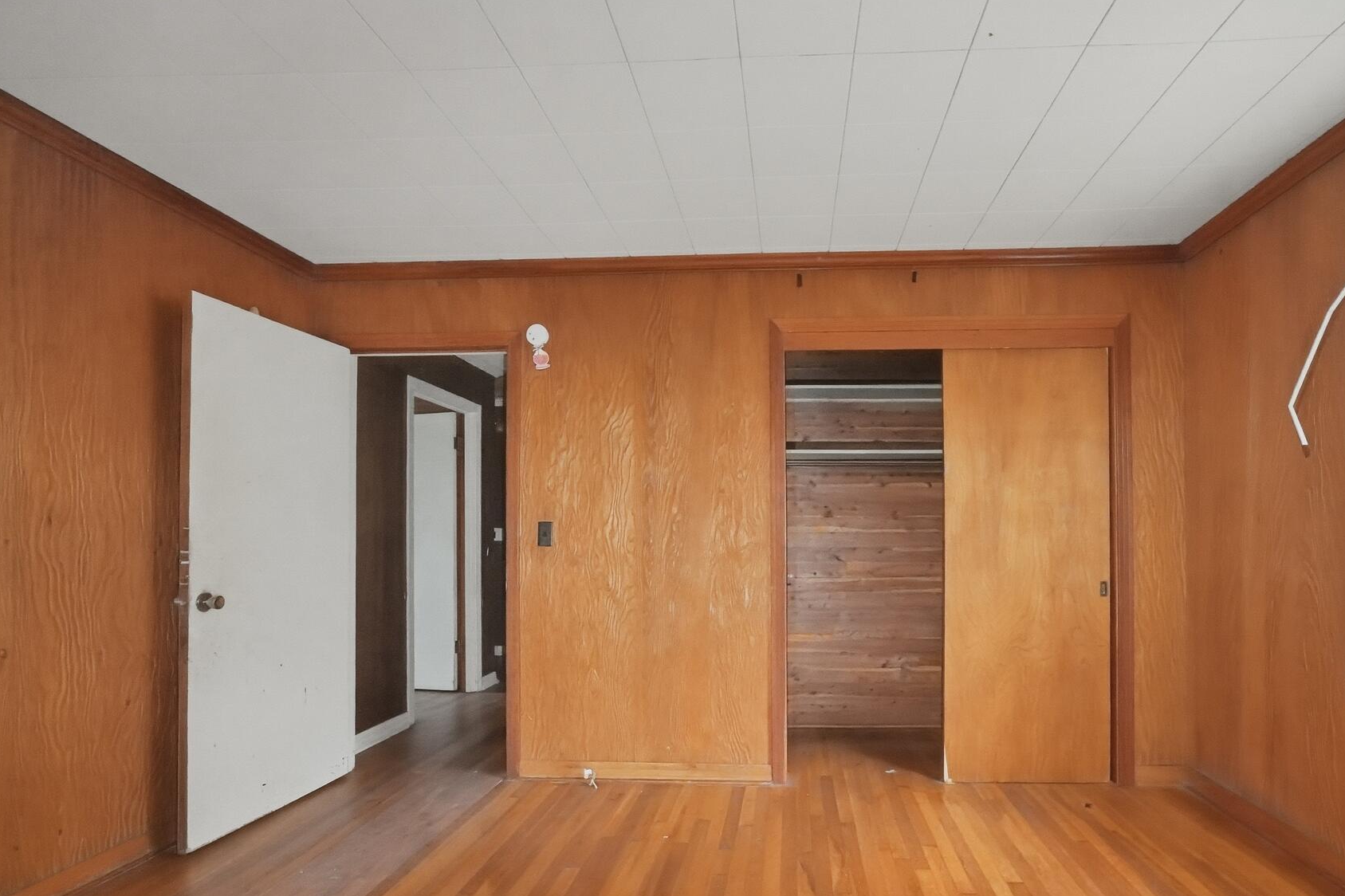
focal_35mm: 17
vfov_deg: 69.9
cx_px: 769
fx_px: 635
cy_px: 527
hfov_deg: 92.7
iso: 40000
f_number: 5.6
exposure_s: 1/60
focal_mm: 14
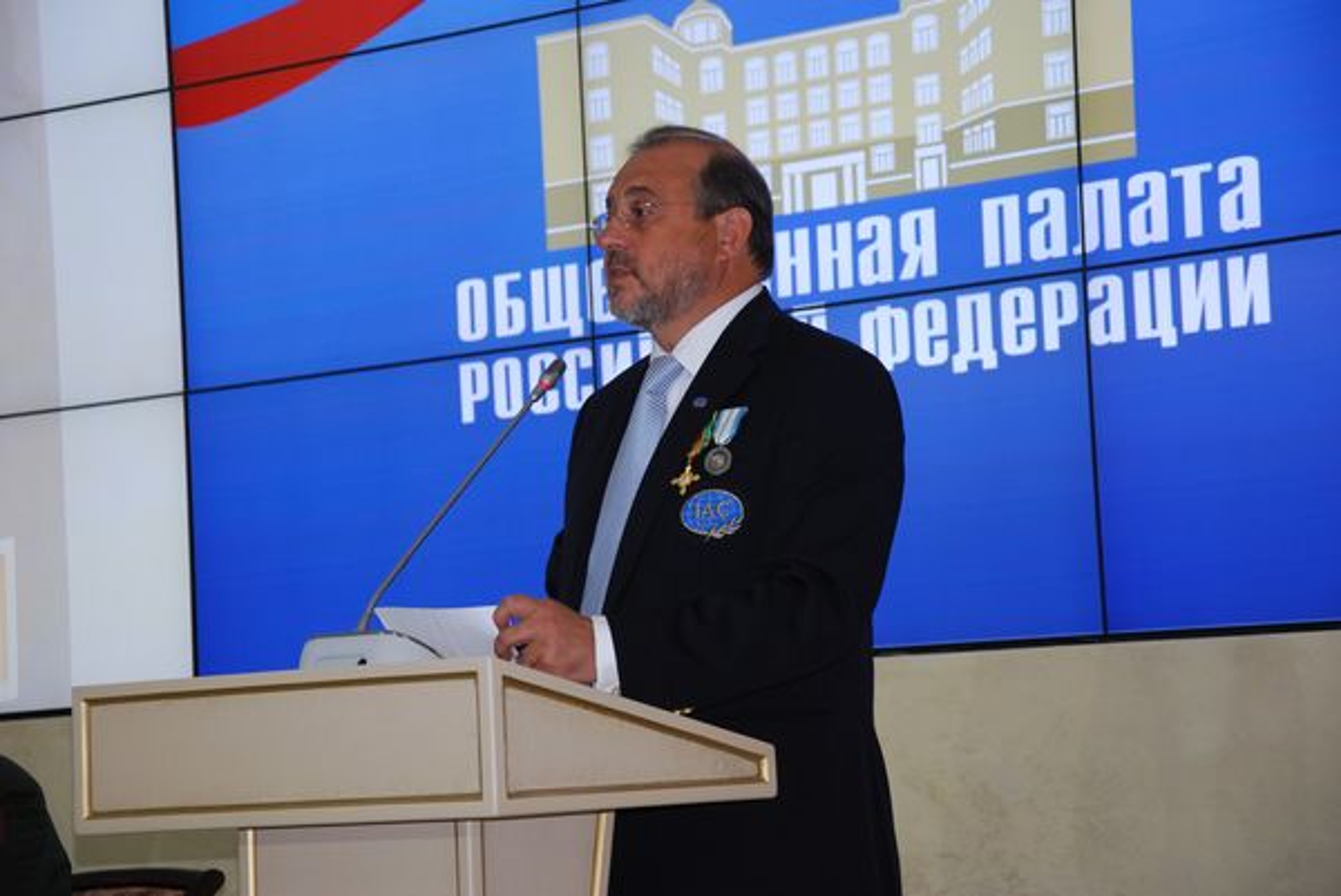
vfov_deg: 12.2
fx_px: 4194
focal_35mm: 112
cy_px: 448
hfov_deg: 18.2
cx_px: 670
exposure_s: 1/60
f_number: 5.6
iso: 400
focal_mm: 75
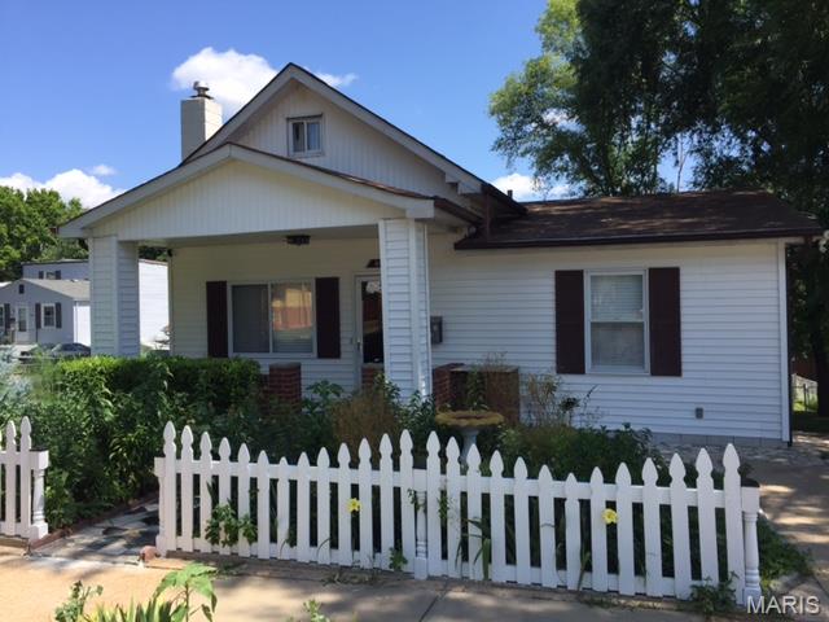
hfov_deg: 61.7
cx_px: 414
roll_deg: +1.1
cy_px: 311
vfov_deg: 48.2
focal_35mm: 29
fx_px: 695
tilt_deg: +1.9
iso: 32
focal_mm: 4.15
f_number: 2.2
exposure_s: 1/1236
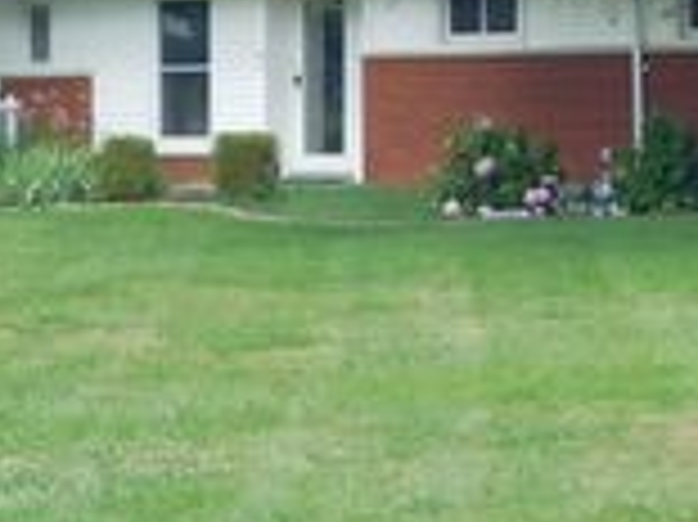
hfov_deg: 10.4
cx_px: 603
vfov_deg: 7.8
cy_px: -16
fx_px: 3828
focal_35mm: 190
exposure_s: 1/160
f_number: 4
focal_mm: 10.4
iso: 125
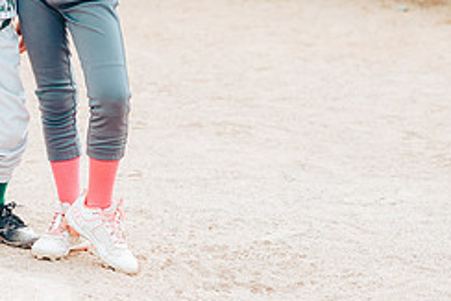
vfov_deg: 6.8
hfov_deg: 10.1
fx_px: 2532
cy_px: -49
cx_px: 35
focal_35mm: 202
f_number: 2.8
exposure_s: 1/800
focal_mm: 85
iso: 160
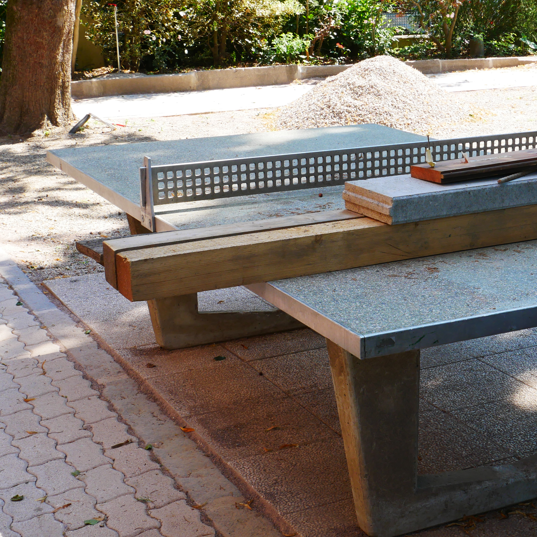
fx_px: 1000
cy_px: 286
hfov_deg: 29.8
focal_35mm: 57
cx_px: 355
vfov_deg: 30.0
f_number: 8
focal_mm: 18
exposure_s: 1/80
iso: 200
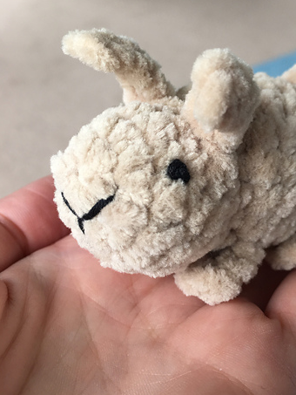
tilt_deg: -36.2
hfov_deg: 34.7
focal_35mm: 41
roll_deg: -2.6
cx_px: 205
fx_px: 467
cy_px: 154
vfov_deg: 45.5
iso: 32
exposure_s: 1/50
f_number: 2.2
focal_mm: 4.15
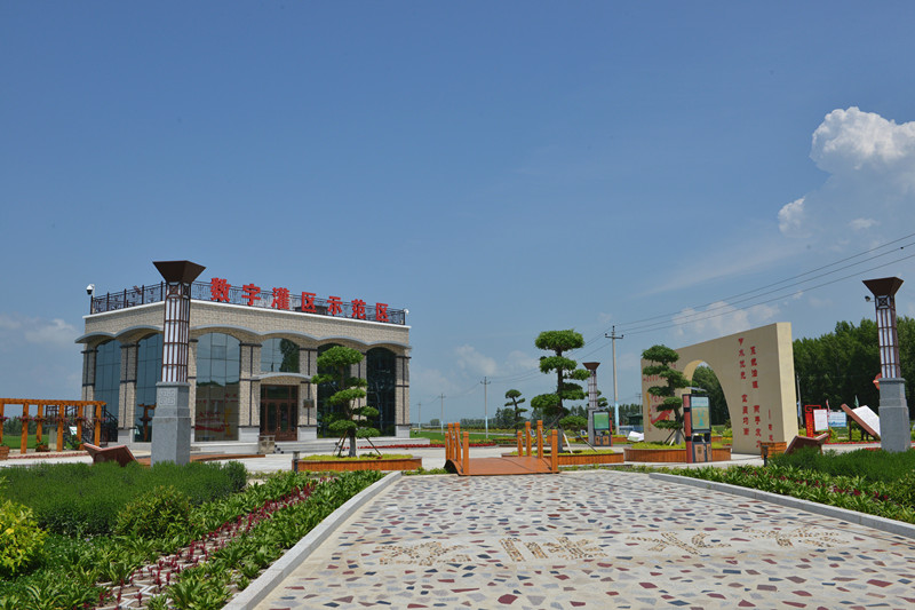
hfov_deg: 58.7
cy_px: 305
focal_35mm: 32
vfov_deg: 41.1
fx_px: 813
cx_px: 458
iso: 500
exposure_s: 1/800
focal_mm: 32
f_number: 14
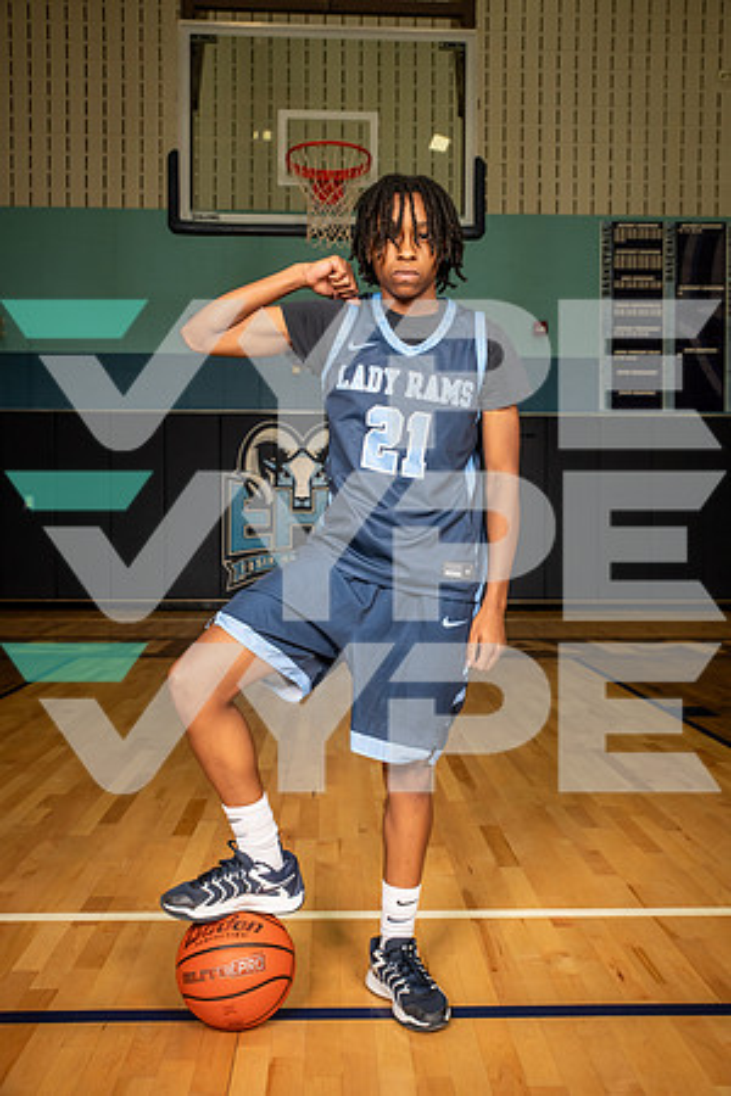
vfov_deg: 53.1
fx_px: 1096
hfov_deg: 36.9
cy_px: 548
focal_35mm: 36
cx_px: 366
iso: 640
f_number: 6.3
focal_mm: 36
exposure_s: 1/320
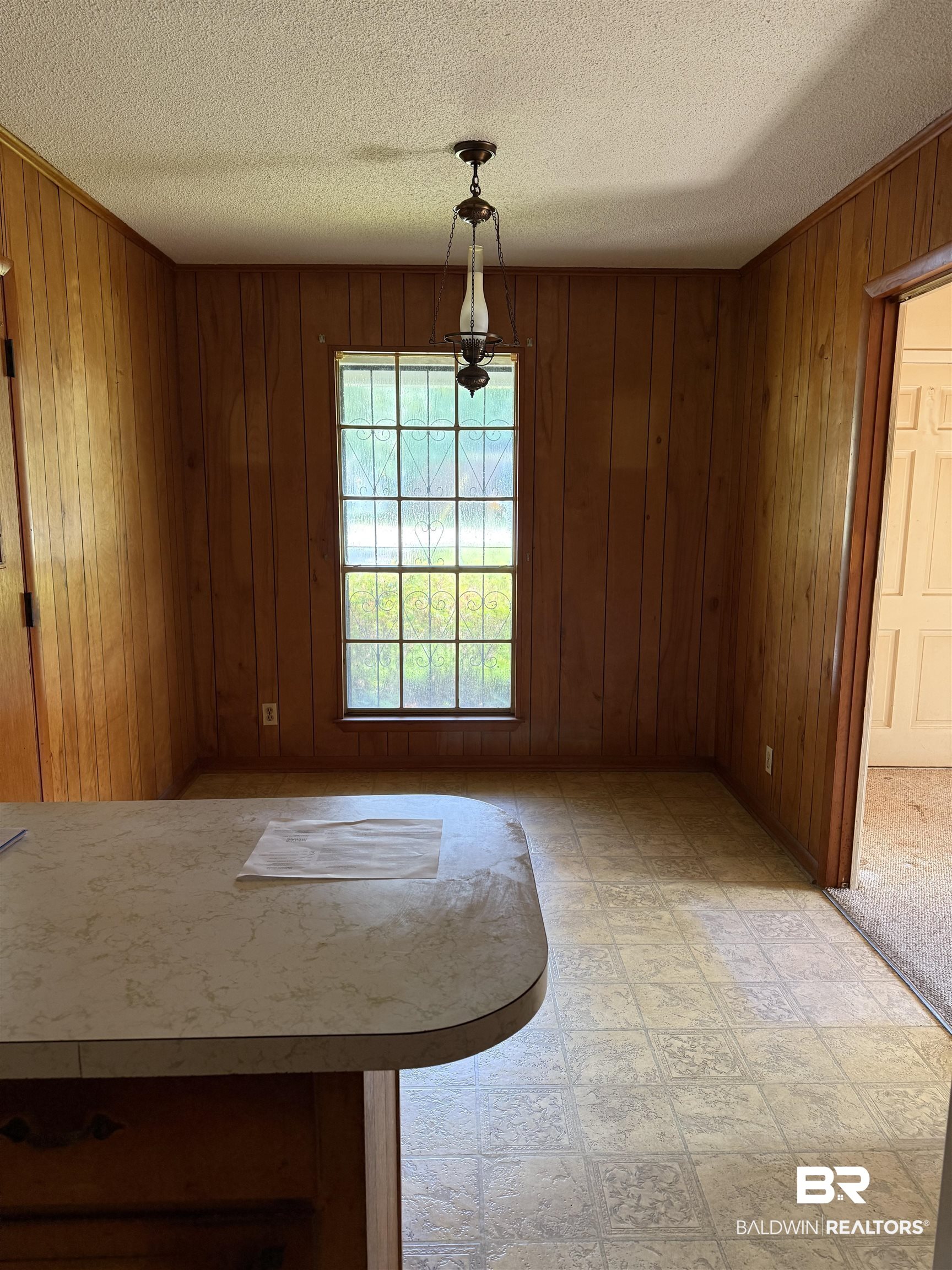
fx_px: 880
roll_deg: -0.7
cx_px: 476
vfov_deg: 71.6
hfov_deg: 56.8
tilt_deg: -9.7
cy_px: 635
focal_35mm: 24
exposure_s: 1/60
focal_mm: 6.76
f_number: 1.78
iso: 200
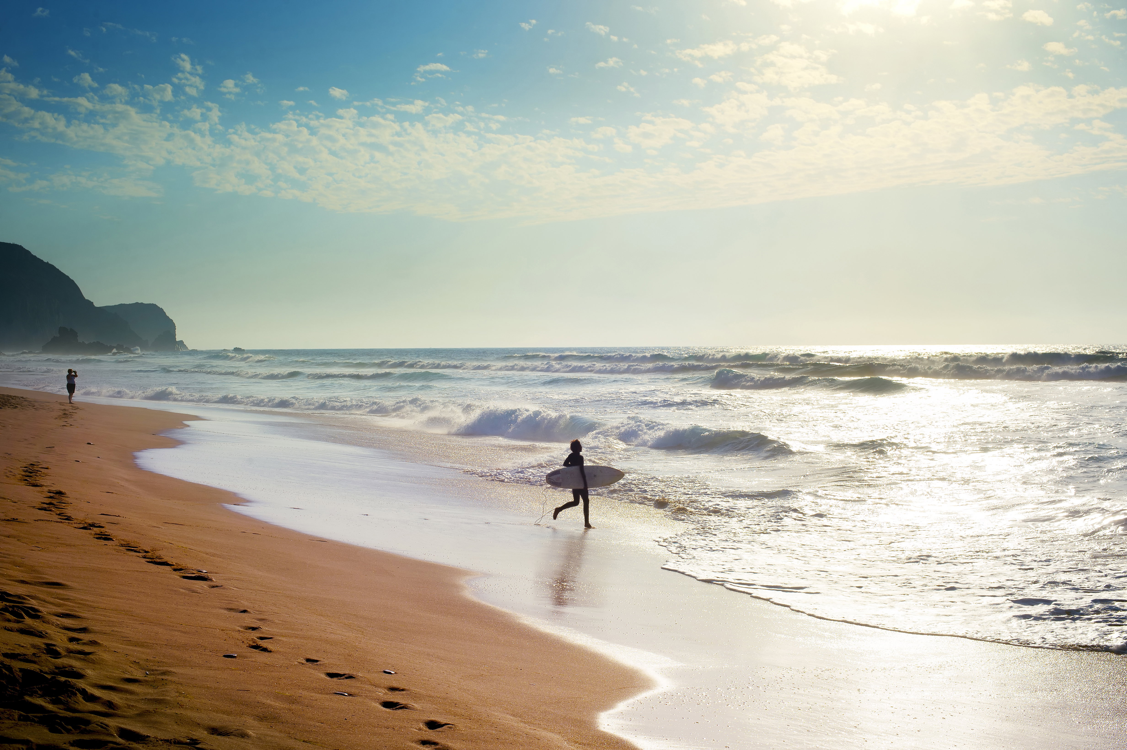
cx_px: 564
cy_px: 375
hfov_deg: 39.6
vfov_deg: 27.0
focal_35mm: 50
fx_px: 1564
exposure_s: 1/1000
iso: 125
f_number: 8
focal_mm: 50
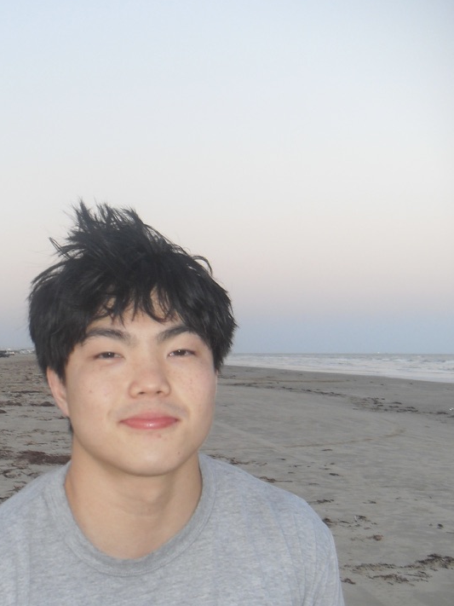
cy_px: 420
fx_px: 857
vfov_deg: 38.3
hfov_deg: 29.5
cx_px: 161
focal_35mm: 49
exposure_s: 1/45
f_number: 2.8
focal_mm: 6.3
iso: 100
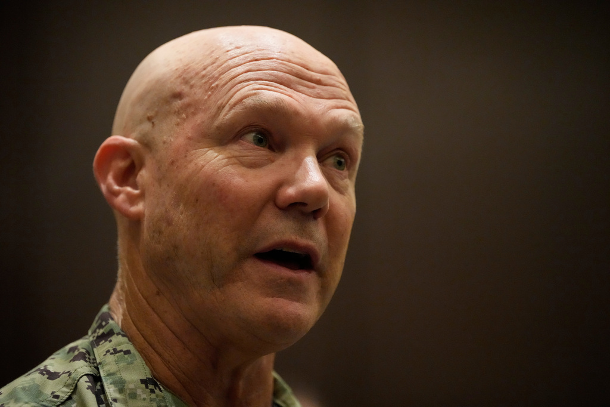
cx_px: 305
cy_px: 204
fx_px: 2710
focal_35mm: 160
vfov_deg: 8.6
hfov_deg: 12.8
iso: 10000
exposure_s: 1/1000
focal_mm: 160
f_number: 2.8
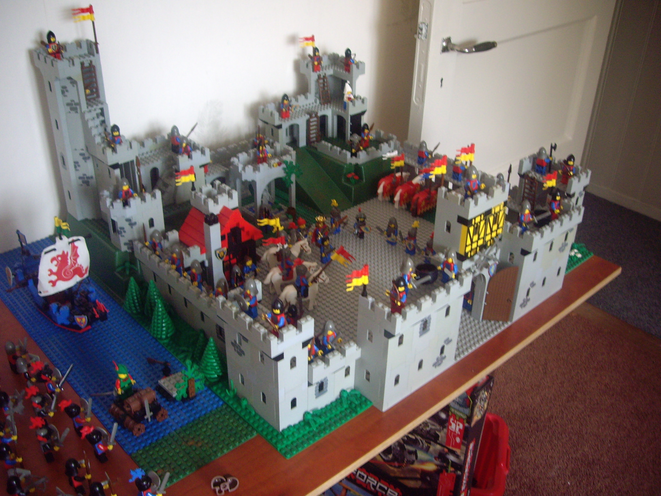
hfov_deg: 49.0
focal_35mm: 38
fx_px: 726
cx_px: 330
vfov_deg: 37.7
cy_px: 248
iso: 200
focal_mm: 6.2
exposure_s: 1/40
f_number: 2.7
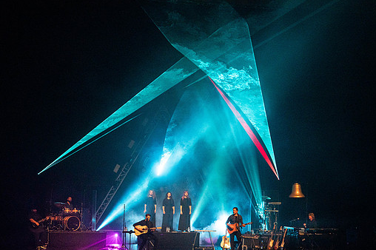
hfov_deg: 25.4
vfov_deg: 17.0
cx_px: 179
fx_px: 835
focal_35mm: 80
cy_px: 117
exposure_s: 1/250
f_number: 5.6
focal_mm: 70
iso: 6400
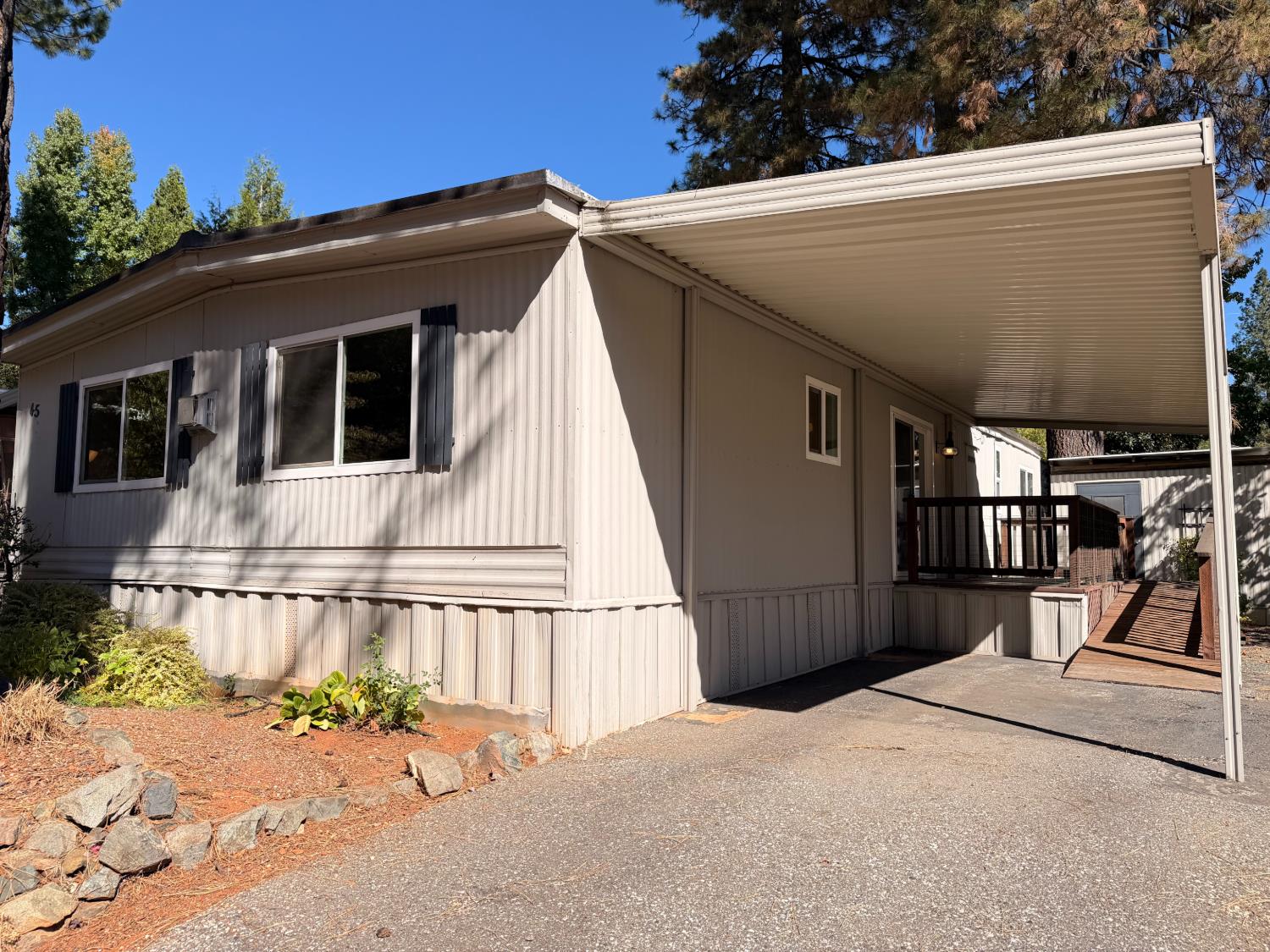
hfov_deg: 71.6
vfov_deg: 56.8
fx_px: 881
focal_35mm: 24
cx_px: 635
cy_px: 476
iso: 80
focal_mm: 6.76
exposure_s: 1/3584
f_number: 1.78
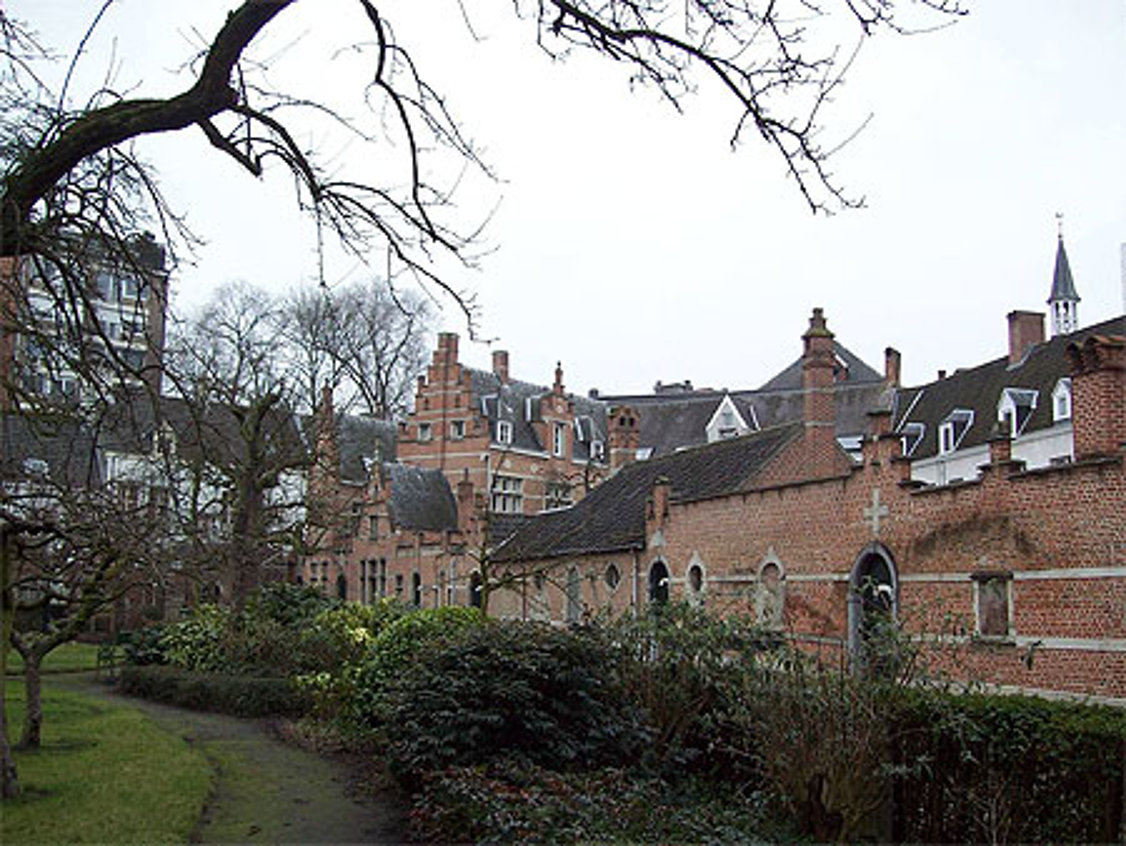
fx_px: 1172
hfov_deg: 51.3
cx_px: 563
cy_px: 423
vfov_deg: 39.7
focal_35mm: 36
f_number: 2.7
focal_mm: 6
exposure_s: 1/151
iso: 80
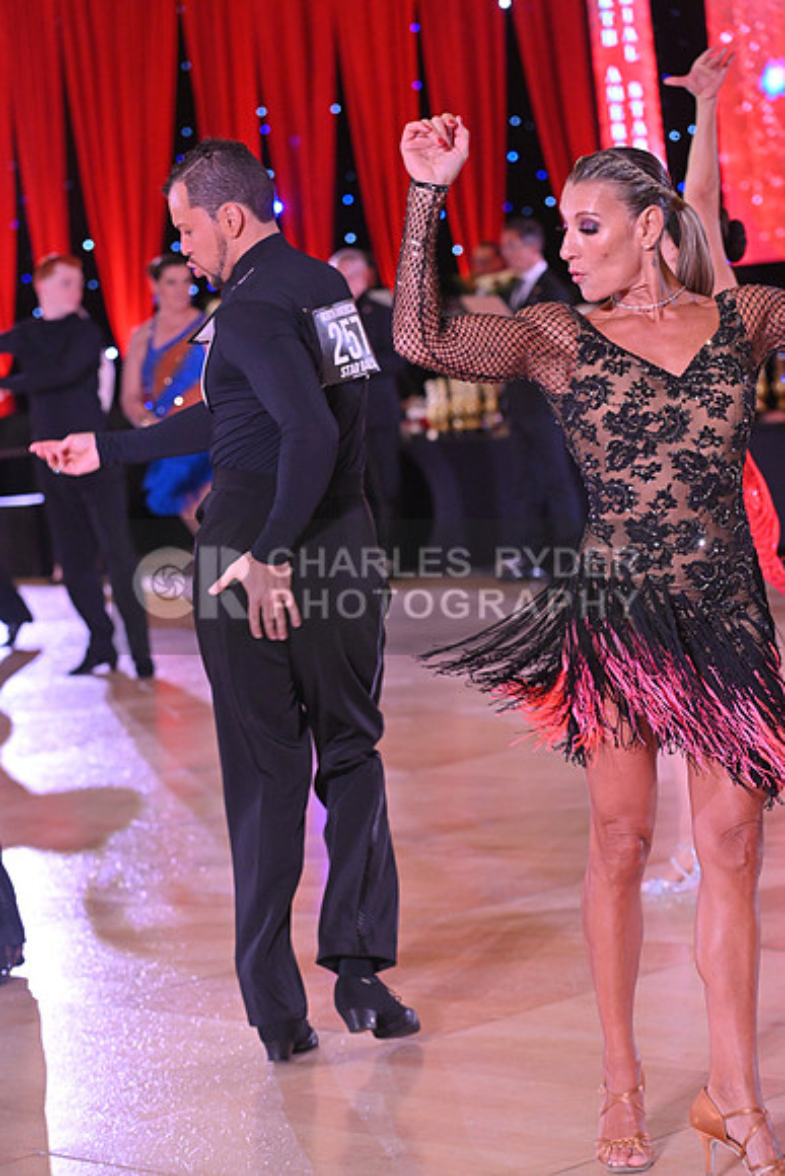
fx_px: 3432
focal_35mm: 105
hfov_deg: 13.0
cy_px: 588
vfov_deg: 19.5
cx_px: 392
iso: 3200
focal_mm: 105
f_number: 5
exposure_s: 1/320
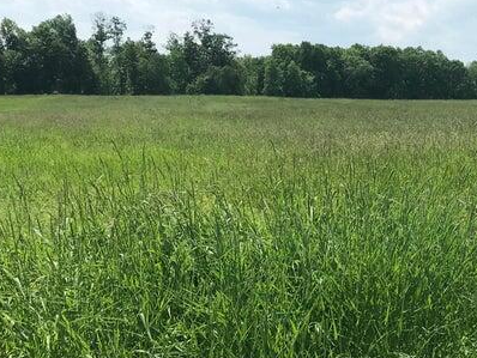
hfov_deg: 30.9
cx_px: 420
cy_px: 291
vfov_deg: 24.0
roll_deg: -1.8
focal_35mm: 60
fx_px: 827
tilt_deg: -12.5
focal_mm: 3.99
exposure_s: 1/2179
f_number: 1.8
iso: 20
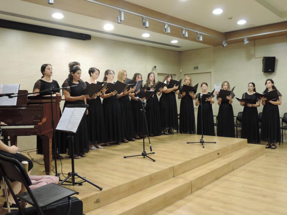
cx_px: 144
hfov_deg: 55.4
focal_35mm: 33
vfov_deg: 42.9
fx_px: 274
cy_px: 108
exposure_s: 1/15
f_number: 3.2
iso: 400
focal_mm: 5.8
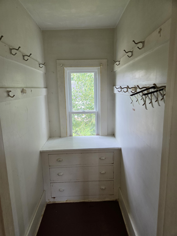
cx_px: 88
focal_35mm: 23
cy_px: 118
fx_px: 157
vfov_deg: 73.9
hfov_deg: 58.9
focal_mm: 5.4
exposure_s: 1/180
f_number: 1.8
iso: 250
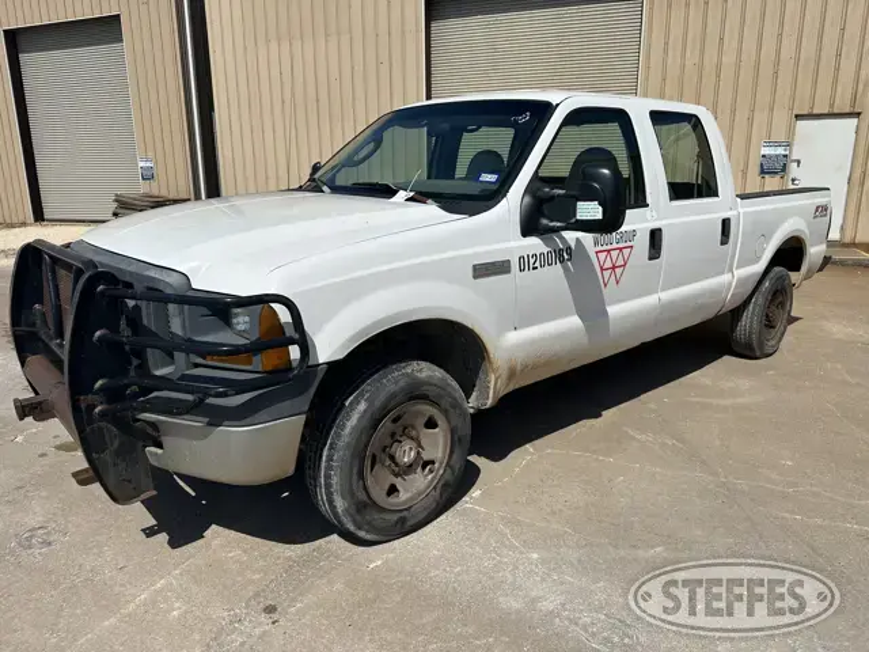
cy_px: 326
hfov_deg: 71.6
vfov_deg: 56.8
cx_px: 434
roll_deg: +0.6
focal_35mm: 24
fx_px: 602
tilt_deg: -13.0
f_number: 1.78
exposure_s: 1/12048
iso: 80
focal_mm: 6.86
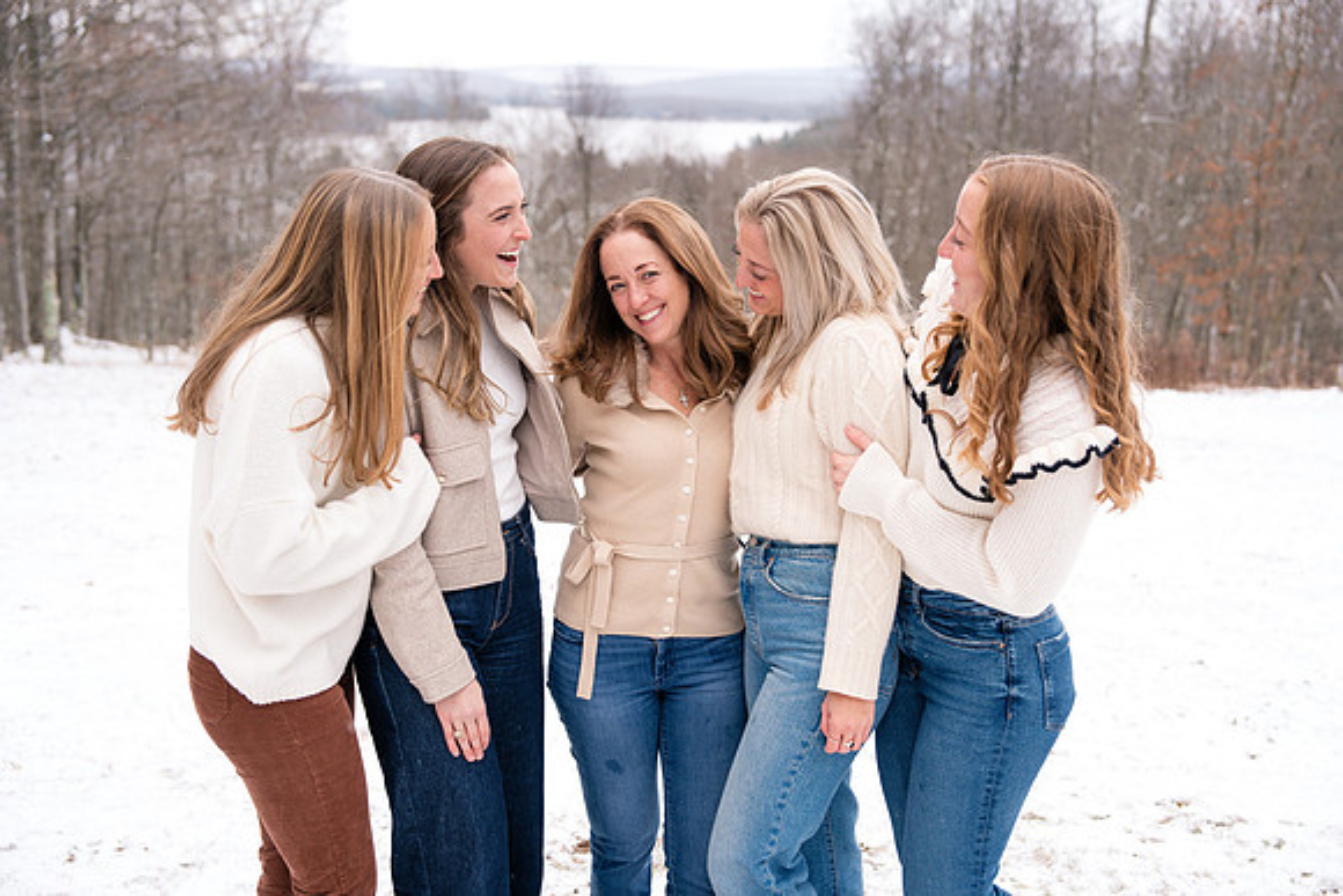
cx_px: 672
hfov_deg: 48.4
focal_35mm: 40
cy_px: 448
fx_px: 1493
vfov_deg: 33.4
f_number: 3.2
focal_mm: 40
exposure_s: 1/250
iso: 400
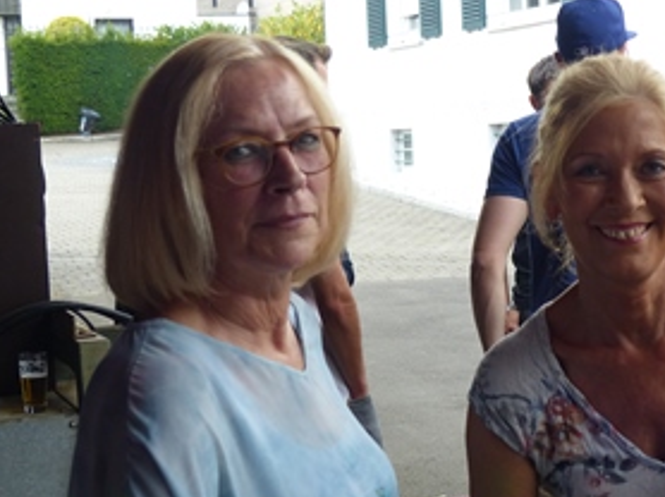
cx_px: 471
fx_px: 1632
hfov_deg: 22.9
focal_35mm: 85
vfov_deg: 17.3
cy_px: 275
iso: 200
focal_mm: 10.5
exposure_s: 1/160
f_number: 2.8
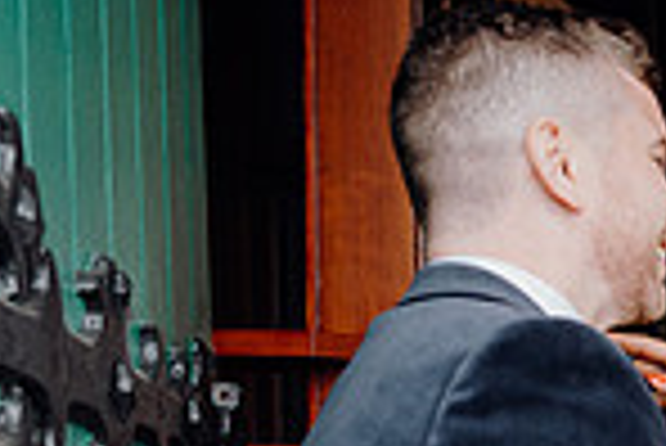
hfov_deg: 17.6
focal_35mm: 94
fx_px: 1741
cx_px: 1197
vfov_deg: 14.1
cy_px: 565
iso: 320
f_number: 3.5
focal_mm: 24
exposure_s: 1/200
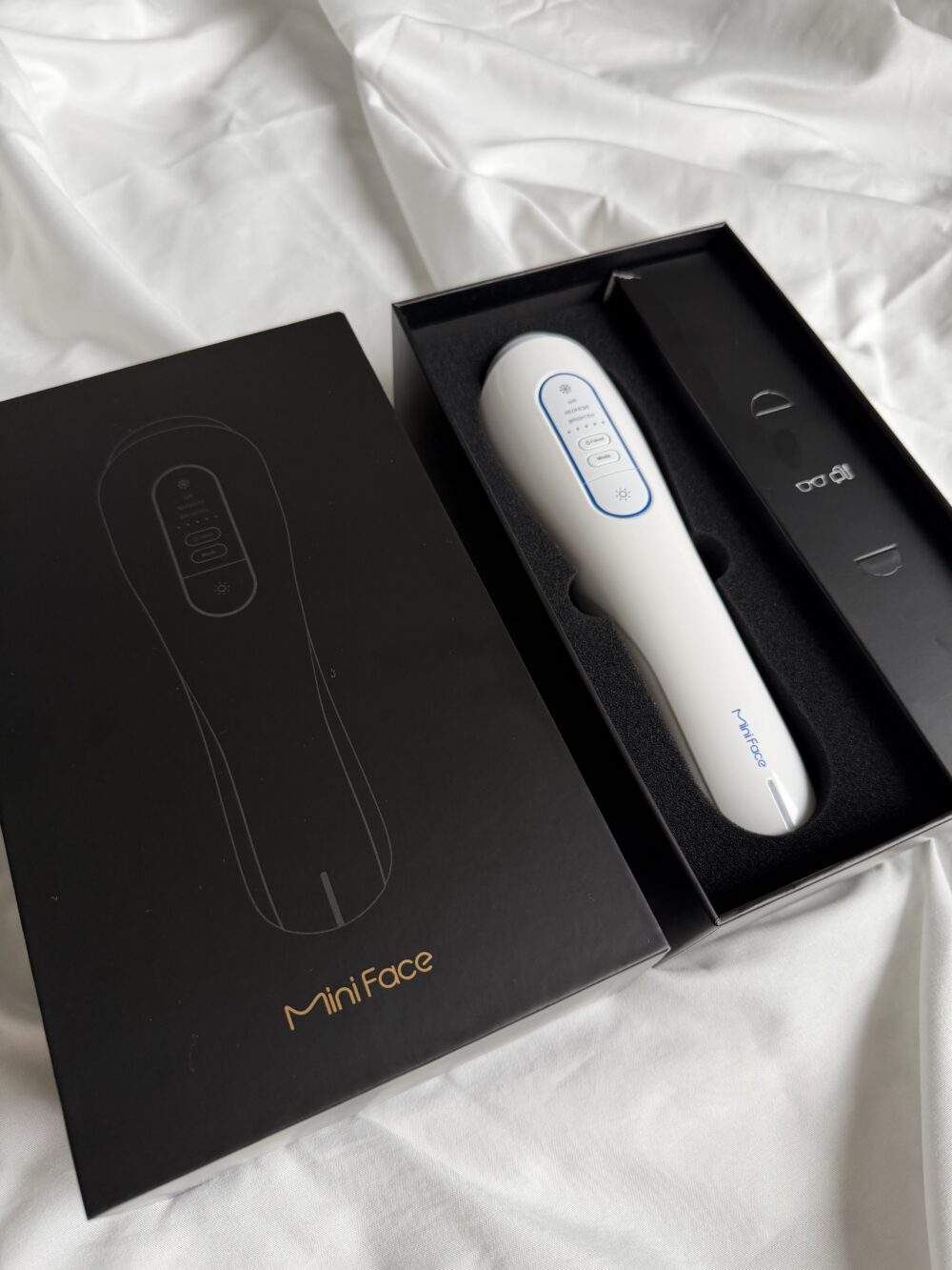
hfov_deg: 56.8
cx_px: 476
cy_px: 635
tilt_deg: -61.6
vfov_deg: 71.6
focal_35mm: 24
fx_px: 880
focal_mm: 6.76
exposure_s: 1/121
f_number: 1.78
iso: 160
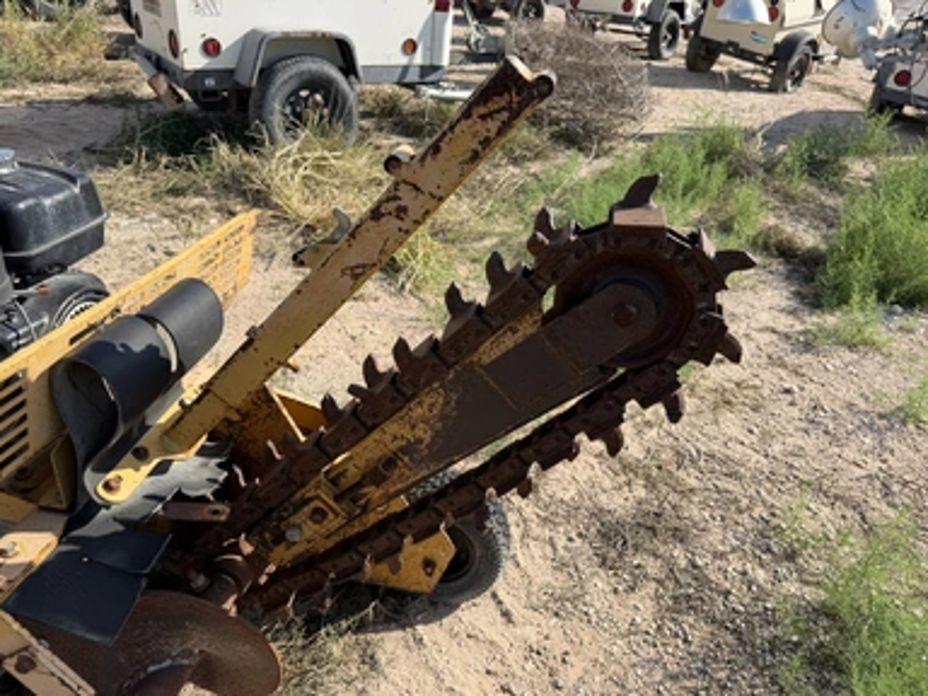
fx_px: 670
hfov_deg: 69.4
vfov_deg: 54.9
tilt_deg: -31.3
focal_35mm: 25
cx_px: 469
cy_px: 350
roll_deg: -8.6
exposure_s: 1/3021
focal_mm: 6.76
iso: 80
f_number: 1.78
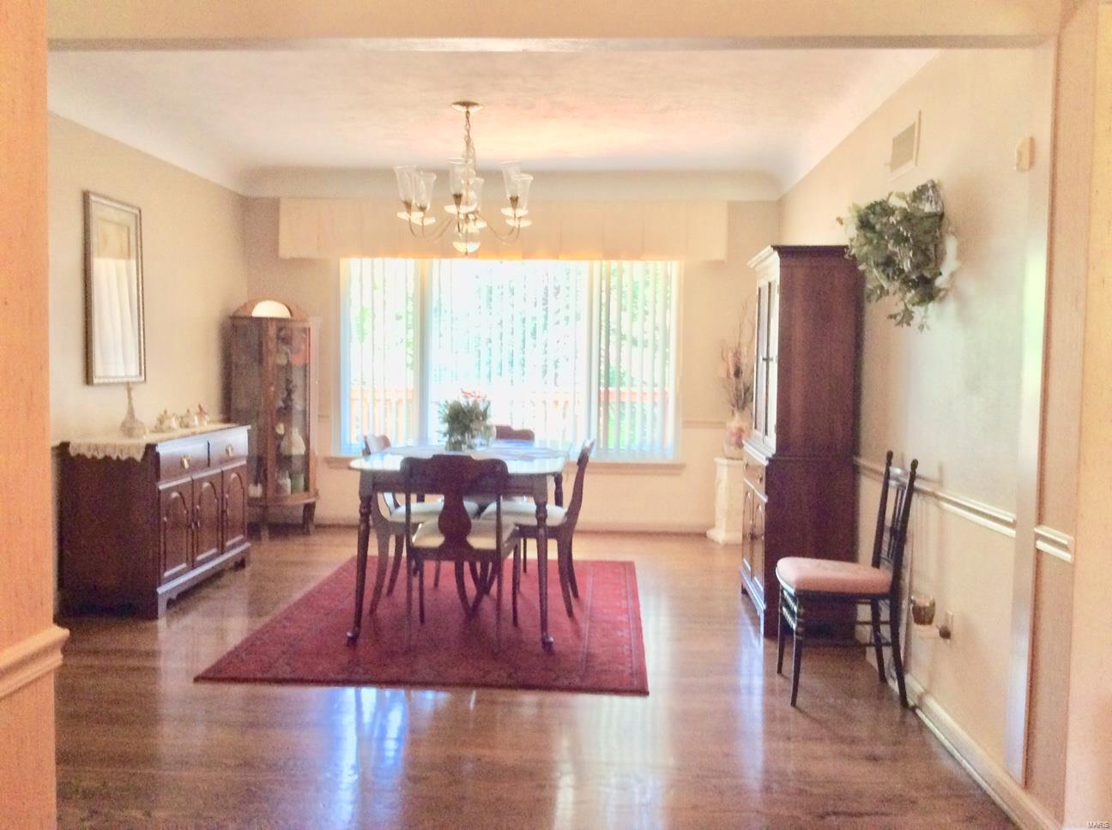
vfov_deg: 44.1
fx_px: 1026
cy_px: 415
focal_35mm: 32
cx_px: 556
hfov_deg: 56.9
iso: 320
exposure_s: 1/24
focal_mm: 3.3
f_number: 2.4
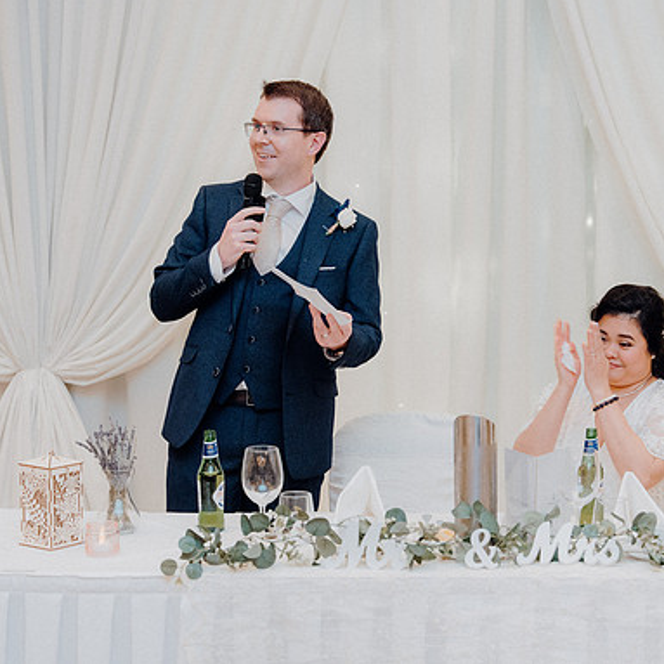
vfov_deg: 19.3
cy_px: 330
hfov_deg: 19.2
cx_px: 446
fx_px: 1953
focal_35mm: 90
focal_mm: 70
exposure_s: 1/160
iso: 2500
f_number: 3.5
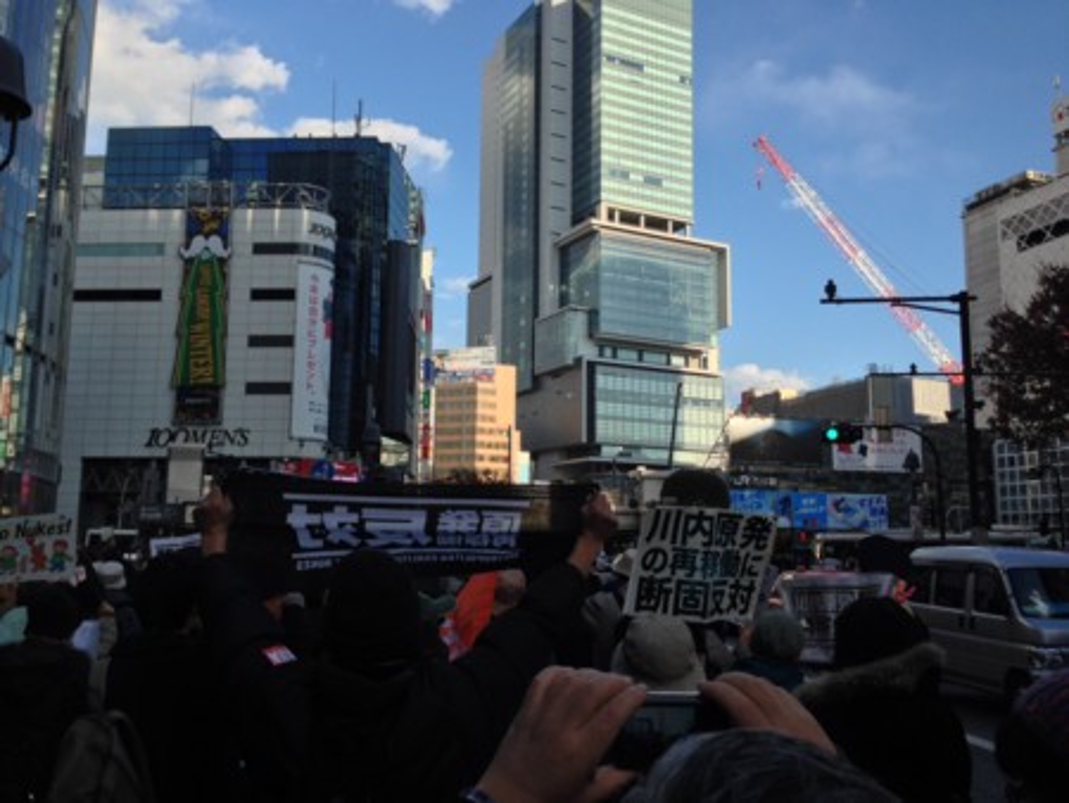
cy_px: 402
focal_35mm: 33
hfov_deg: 55.3
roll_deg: -1.8
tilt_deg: +8.2
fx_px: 1020
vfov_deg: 43.0
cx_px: 534
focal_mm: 4.12
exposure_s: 1/874
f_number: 2.4
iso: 50
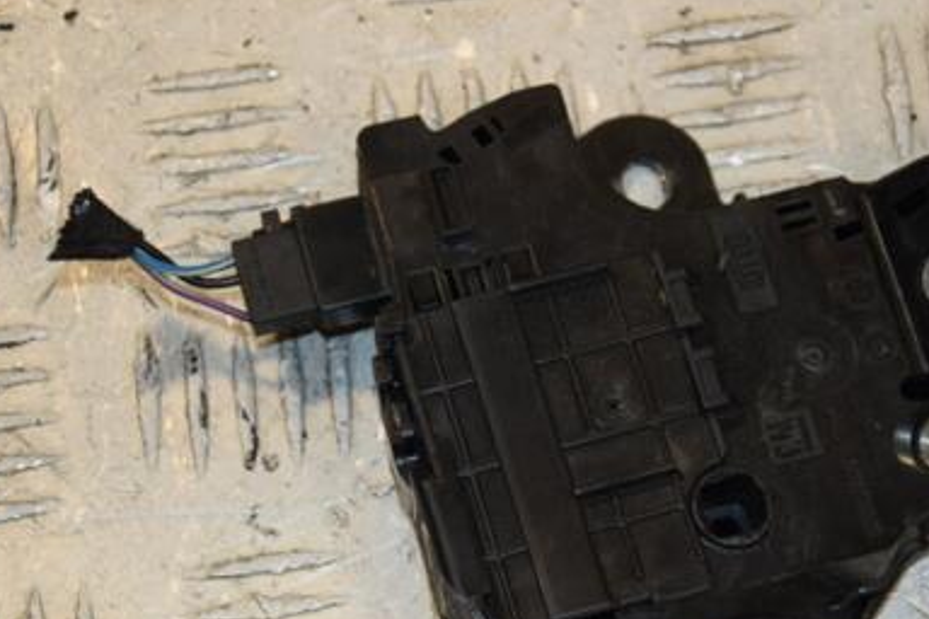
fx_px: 3148
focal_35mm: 122
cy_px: 438
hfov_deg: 16.7
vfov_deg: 11.2
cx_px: 617
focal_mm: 52
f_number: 6.3
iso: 800
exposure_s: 1/200
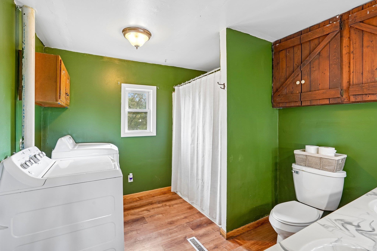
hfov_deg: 96.7
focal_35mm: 16
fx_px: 168
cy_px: 126
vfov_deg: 73.7
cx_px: 188
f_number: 8
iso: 400
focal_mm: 16
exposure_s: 1/5
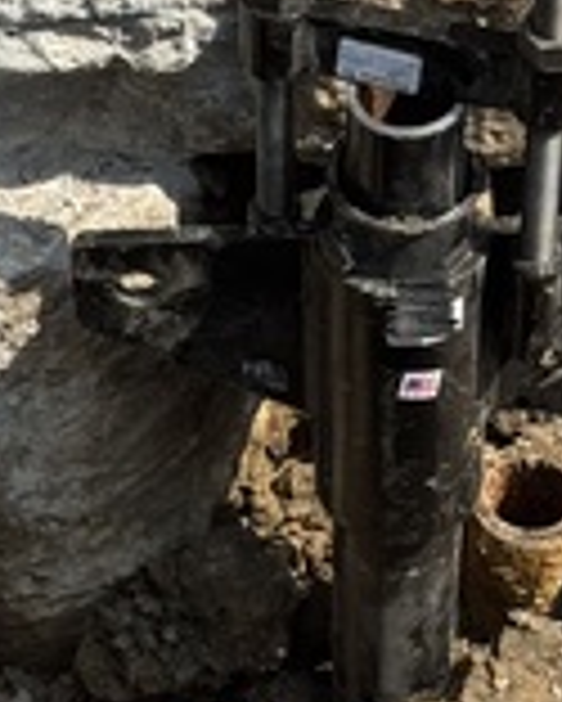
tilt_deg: -56.0
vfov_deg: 10.7
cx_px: 373
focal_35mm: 180
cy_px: 522
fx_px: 3739
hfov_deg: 8.6
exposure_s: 1/2179
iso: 64
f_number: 1.78
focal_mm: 6.76
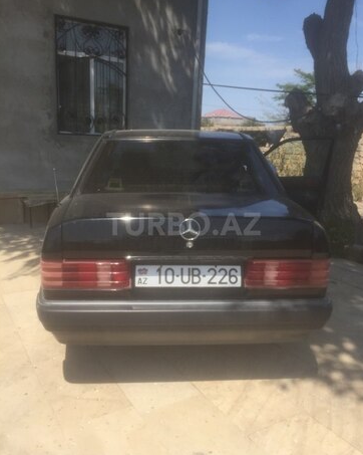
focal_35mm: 31
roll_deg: -2.5
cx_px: 184
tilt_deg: -12.1
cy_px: 224
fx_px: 417
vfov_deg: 57.2
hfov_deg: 47.1
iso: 32
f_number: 2.2
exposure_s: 1/2198
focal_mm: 4.15
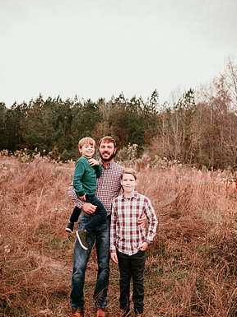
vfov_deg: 65.3
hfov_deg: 51.3
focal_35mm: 27
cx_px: 123
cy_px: 151
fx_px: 247
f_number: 2.2
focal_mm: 24
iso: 100
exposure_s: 1/160
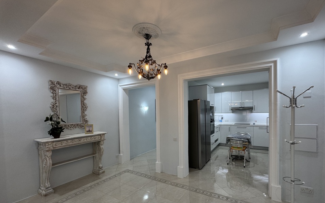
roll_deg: +0.5
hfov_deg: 97.6
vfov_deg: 70.9
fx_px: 142
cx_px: 174
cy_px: 116
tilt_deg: -1.0
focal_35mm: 16
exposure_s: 1/100
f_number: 2.2
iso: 64
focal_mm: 2.22
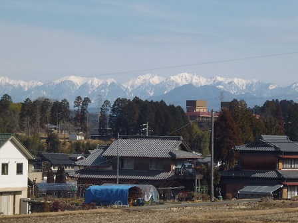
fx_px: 1748
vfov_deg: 7.3
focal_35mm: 203
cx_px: 149
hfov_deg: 9.7
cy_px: 112
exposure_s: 1/400
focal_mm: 21.5
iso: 100
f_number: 6.9
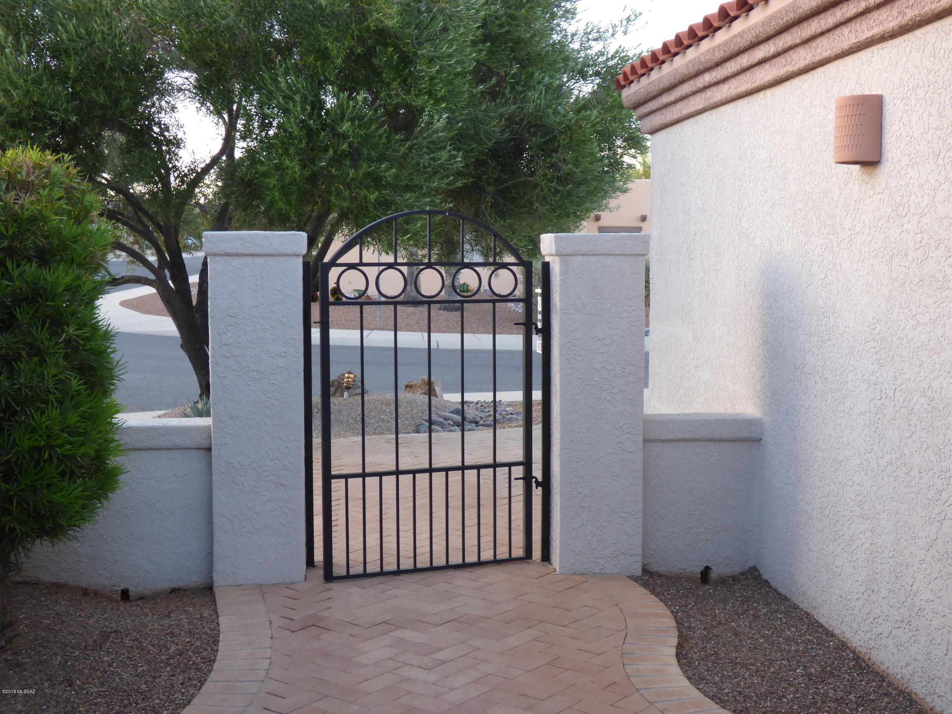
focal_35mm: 43
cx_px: 476
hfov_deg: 43.9
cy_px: 357
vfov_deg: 33.6
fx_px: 1183
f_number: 3.6
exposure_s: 1/60
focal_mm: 7.37
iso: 200
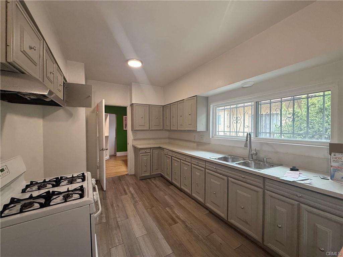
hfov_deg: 102.1
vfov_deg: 85.7
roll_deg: +0.2
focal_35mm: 14
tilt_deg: +0.6
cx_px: 172
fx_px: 139
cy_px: 128
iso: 400
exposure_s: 1/120
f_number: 2.2
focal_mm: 2.22
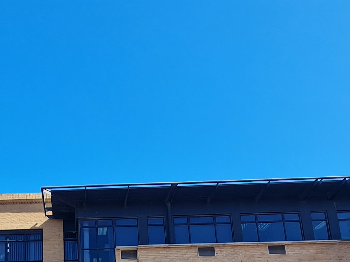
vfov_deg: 31.8
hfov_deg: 43.9
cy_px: 300
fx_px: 394
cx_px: 38
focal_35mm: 39
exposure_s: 1/854
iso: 50
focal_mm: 2.2
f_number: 2.2
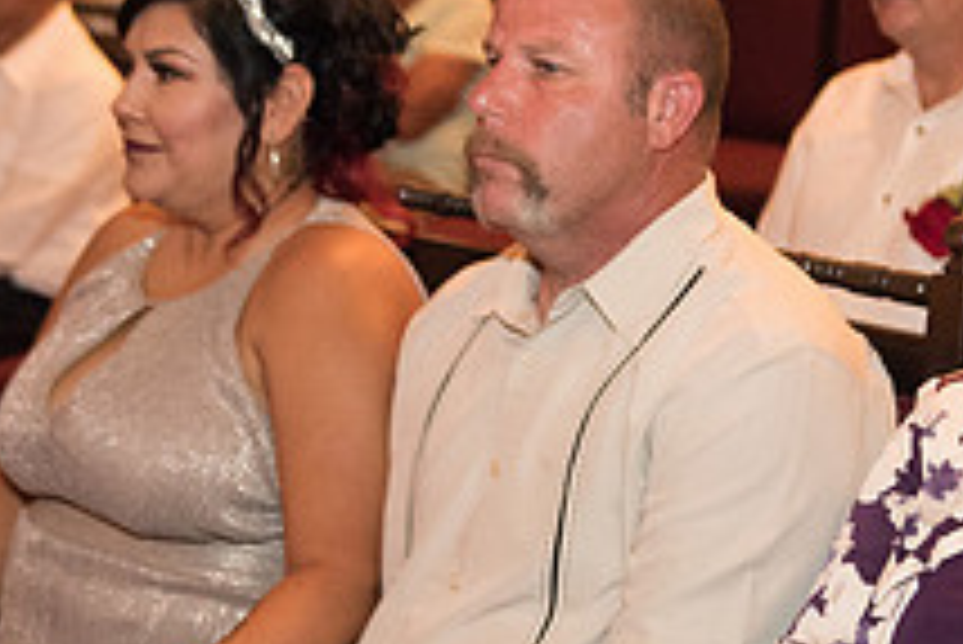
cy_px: 421
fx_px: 2757
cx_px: 675
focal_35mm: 103
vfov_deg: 13.3
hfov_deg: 19.7
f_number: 2.8
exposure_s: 1/80
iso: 4000
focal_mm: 38
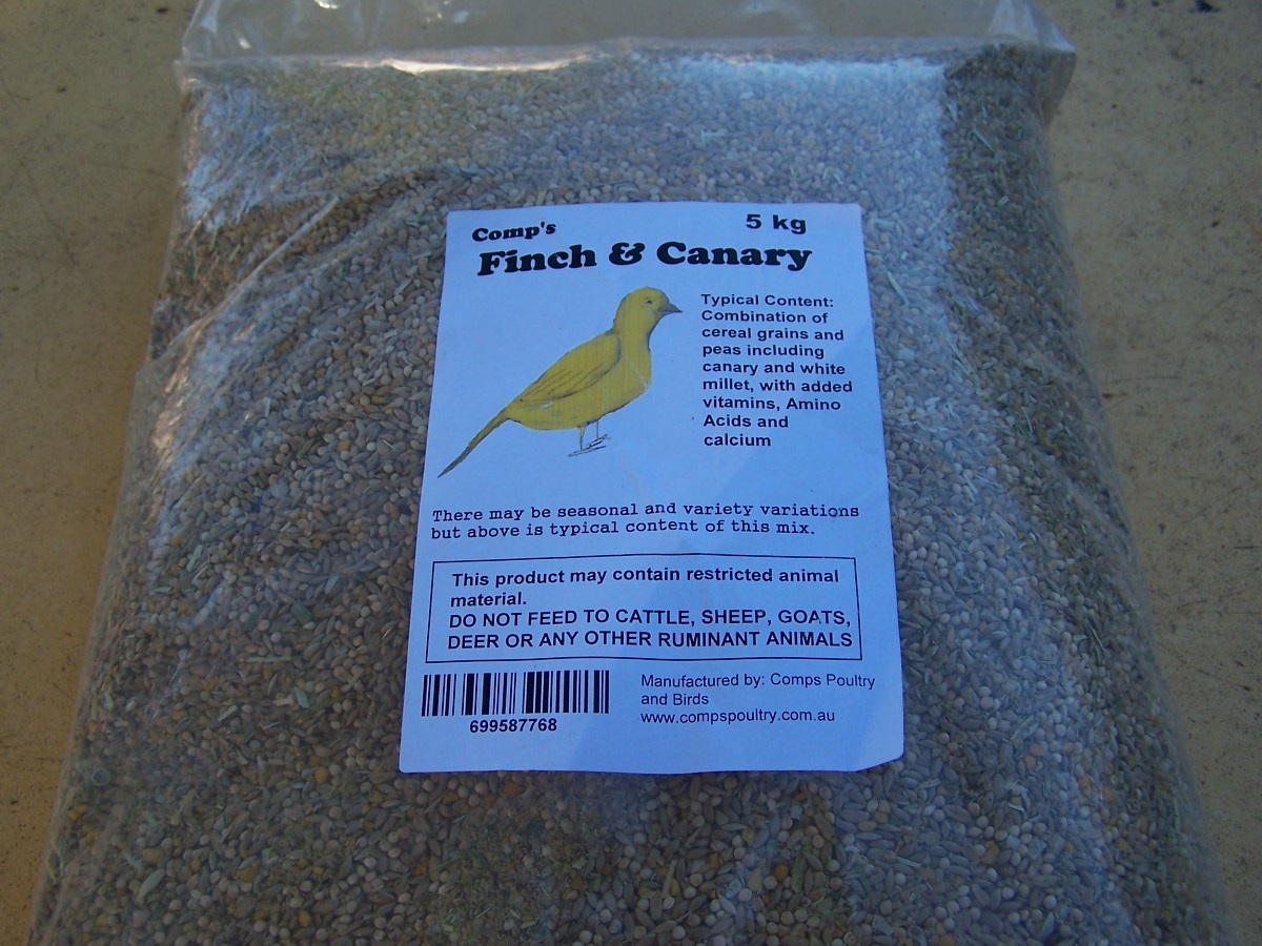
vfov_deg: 37.7
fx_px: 1385
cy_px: 473
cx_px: 631
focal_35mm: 38
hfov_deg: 49.0
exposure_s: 1/250
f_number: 2.8
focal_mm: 6.3
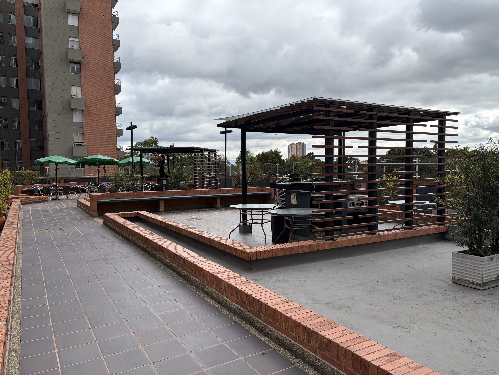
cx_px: 250
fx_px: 375
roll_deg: +1.3
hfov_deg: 67.3
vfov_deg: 53.1
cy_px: 188
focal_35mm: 26
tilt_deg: -2.6
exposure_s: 1/1751
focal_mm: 5.96
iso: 50
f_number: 1.6
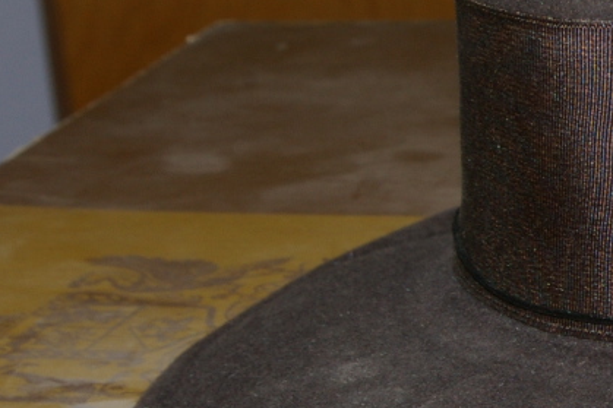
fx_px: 3557
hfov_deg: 9.5
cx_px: 1039
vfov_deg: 6.6
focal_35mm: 209
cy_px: 145
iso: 200
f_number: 13
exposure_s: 1/60
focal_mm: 38
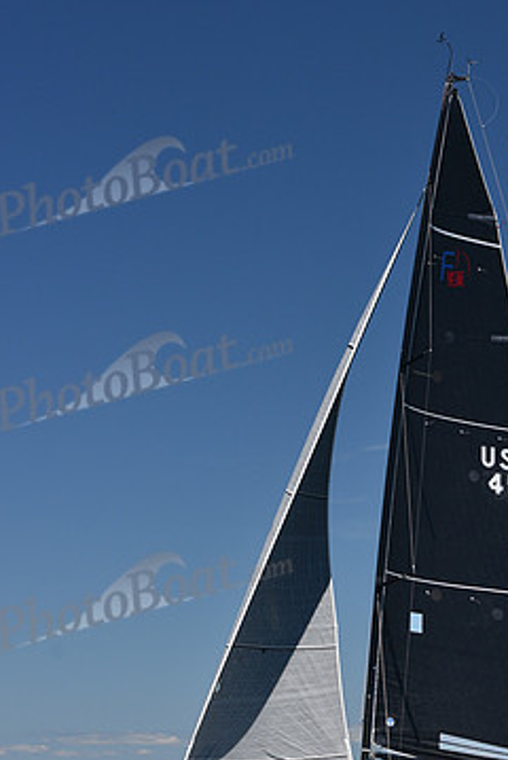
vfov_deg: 18.1
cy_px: 457
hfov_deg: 12.1
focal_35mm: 113
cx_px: 403
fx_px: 2387
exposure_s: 1/800
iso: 250
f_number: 5.6
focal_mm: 70
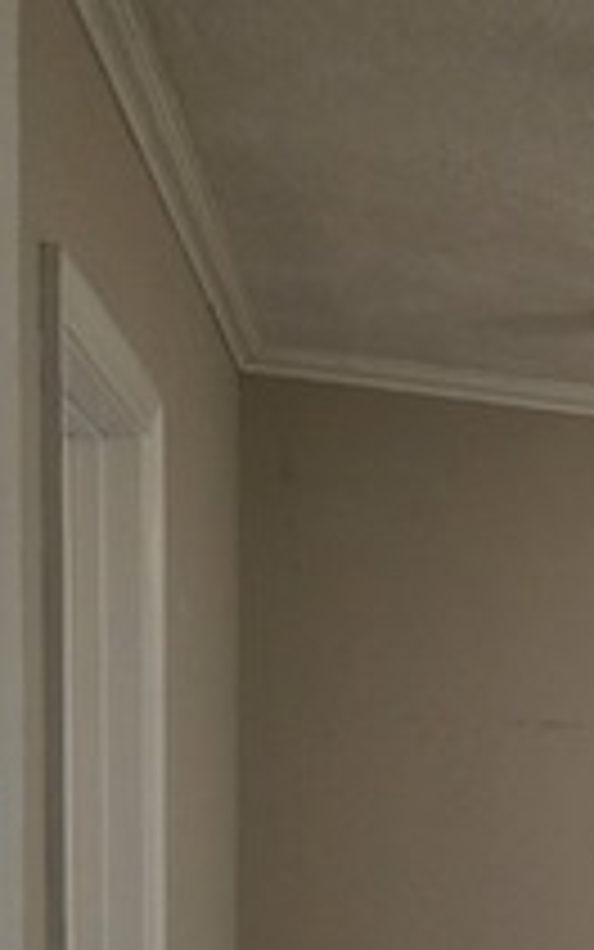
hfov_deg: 14.8
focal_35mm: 77
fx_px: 1993
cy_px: 1069
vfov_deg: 24.8
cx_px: 1066
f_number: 1.7
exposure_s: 1/120
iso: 1000
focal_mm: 6.3
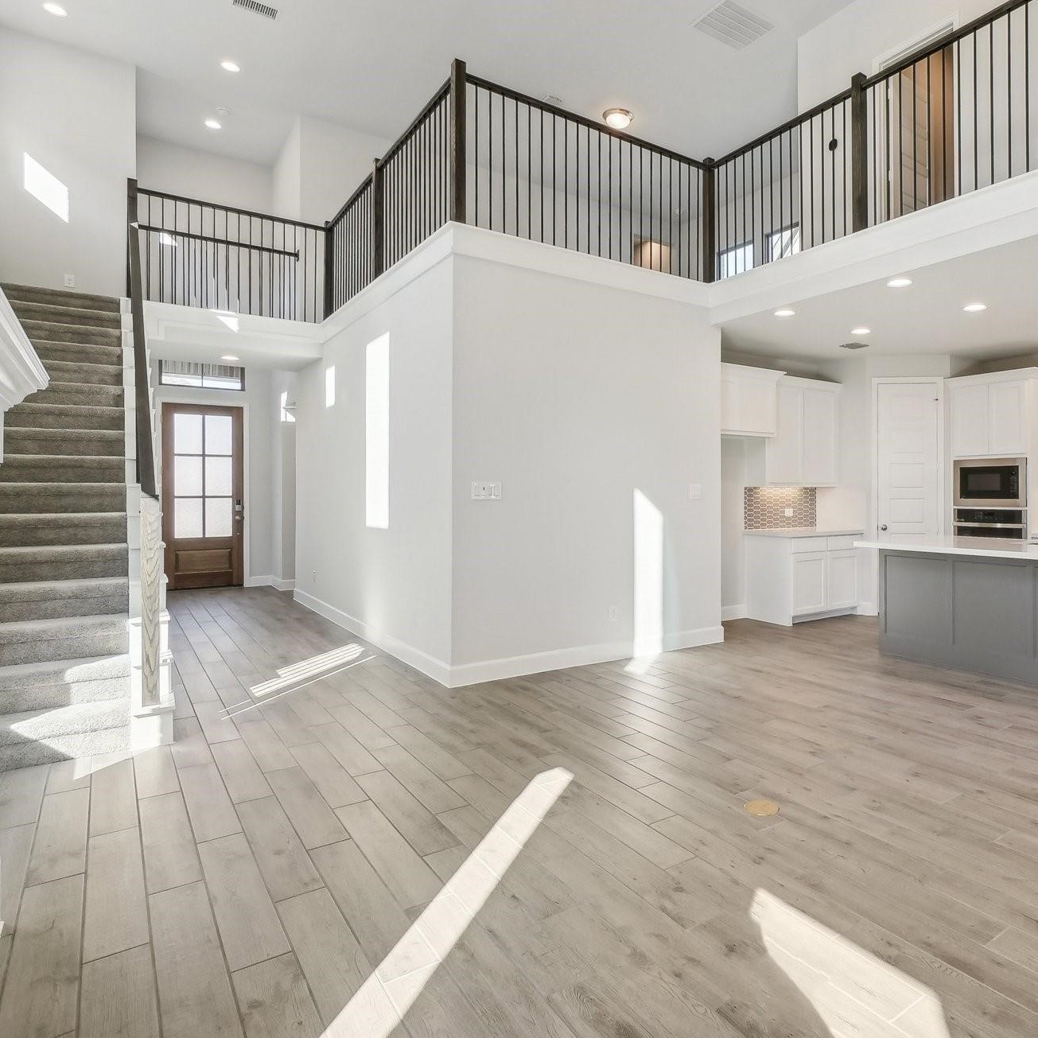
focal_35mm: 20
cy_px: 507
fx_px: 679
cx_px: 680
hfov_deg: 72.9
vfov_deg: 74.8
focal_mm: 10
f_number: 9
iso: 400
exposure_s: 1/125
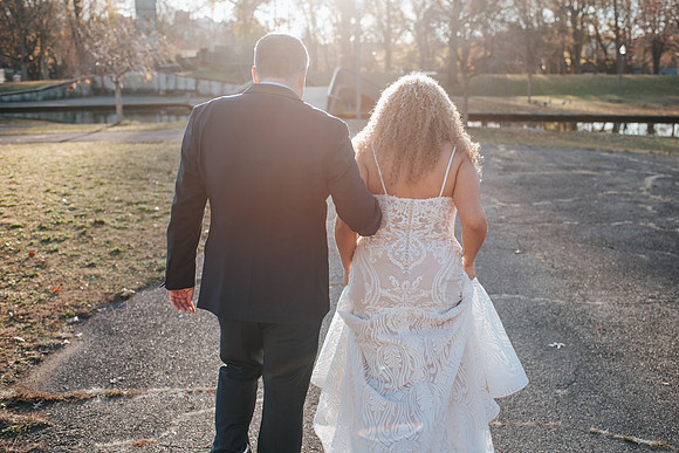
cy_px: 236
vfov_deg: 34.9
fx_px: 720
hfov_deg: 50.5
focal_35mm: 38
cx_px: 365
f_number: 2.8
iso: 560
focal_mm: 35
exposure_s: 1/1600
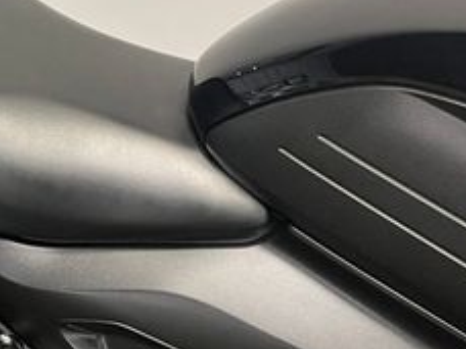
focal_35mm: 73
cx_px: -133
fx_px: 983
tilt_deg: -36.7
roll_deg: -2.6
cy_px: 41
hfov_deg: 23.7
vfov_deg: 19.8
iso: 125
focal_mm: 5.1
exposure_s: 1/50
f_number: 1.6
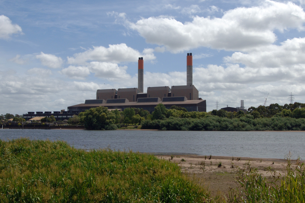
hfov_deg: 46.4
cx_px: 153
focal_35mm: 42
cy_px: 111
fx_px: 356
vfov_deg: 31.9
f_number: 11
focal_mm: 20
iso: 320
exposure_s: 1/640
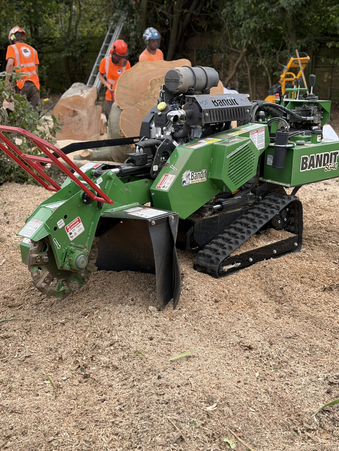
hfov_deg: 29.7
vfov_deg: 38.9
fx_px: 640
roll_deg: +1.1
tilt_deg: -19.6
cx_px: 173
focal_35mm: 49
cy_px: 230
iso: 64
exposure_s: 1/1222
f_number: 1.78
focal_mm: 6.76
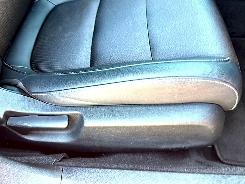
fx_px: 177
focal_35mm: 25
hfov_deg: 69.4
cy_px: 92
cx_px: 122
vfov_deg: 54.9
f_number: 1.78
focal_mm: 6.86
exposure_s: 1/55
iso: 64
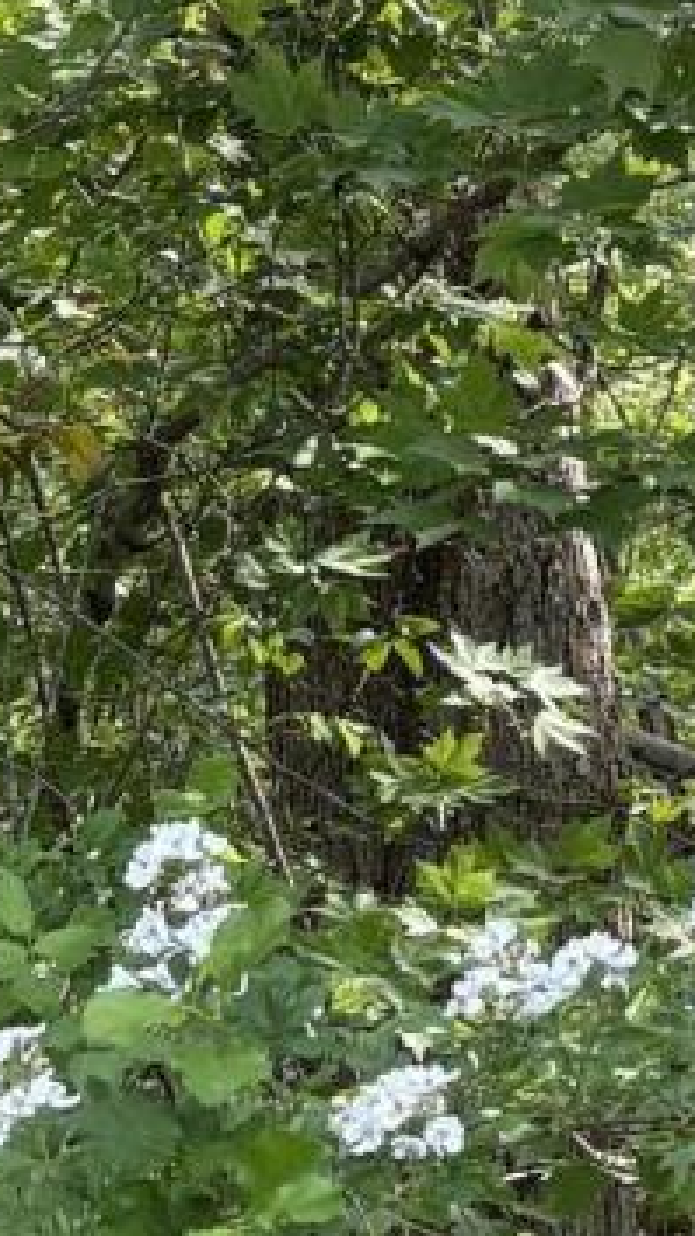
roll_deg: -0.1
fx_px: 5244
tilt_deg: -10.0
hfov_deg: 7.1
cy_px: 209
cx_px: 1673
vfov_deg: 13.4
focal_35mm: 160
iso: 64
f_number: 1.6
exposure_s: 1/444
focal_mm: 5.96
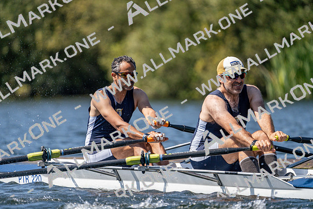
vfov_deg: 2.3
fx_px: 5218
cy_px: 104
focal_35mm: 600
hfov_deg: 3.4
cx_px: 156
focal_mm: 600
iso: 320
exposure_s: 1/2000
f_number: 6.3
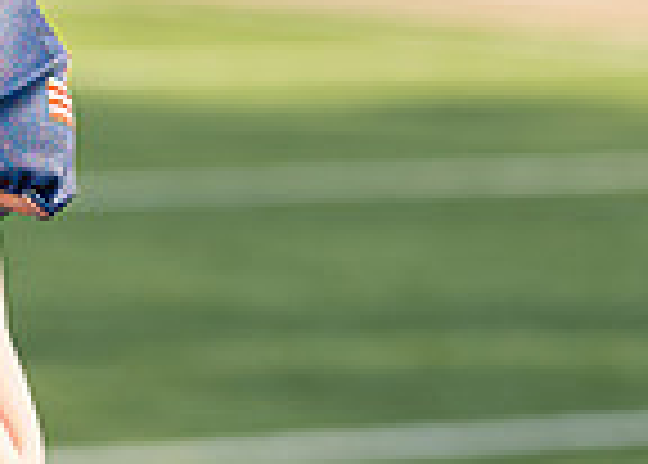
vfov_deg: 5.0
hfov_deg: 6.9
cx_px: -474
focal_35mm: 286
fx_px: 5266
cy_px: 33
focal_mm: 50
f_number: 2
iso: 100
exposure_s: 1/800
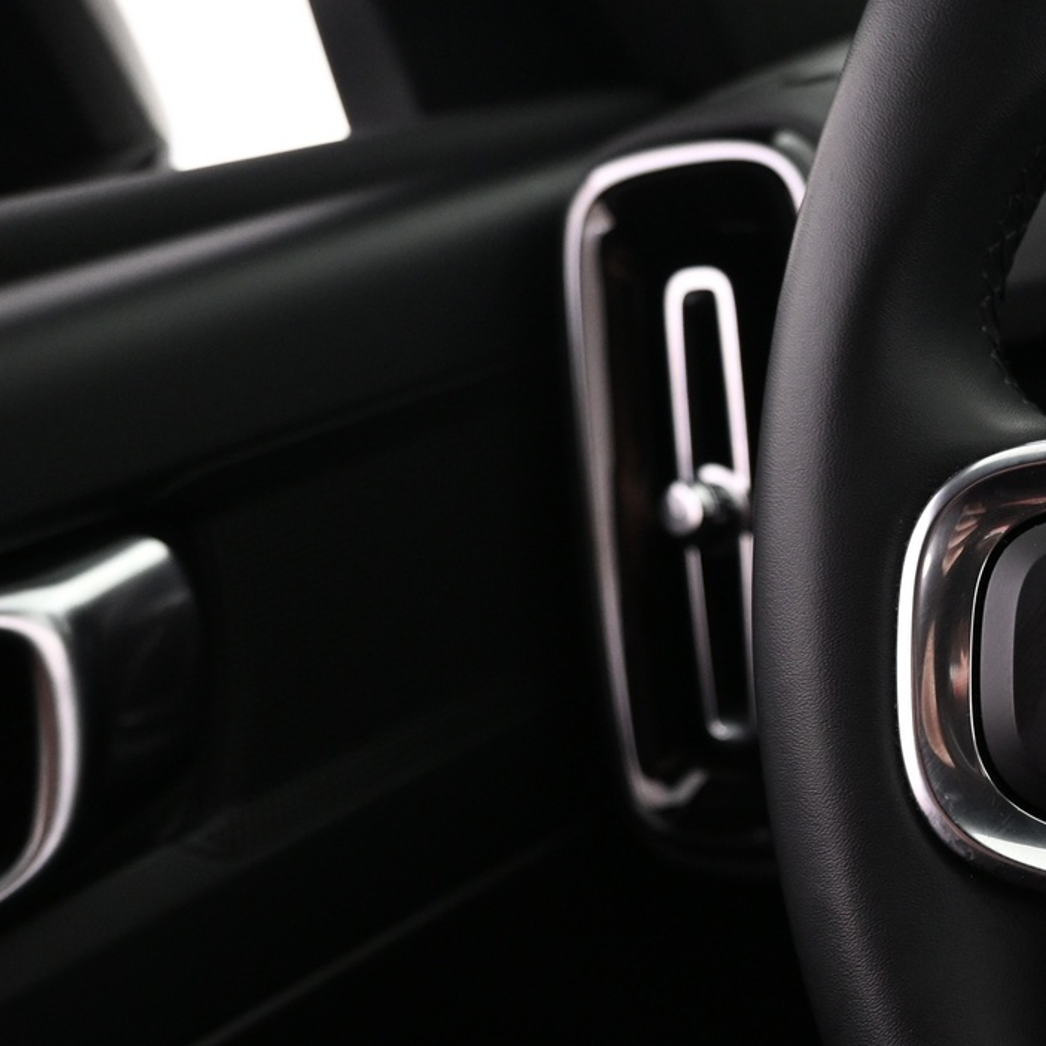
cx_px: 1088
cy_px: 742
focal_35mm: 47
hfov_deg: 32.6
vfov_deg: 35.5
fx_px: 1607
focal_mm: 16
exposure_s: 1/25
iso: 1250
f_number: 3.5
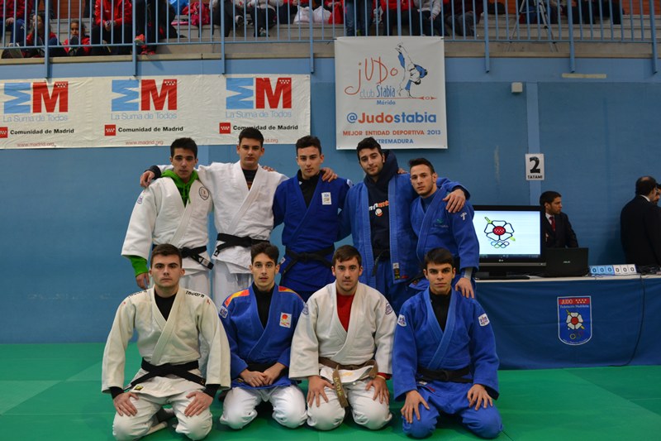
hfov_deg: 57.2
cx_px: 330
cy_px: 220
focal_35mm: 33
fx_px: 606
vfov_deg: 40.0
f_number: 3.8
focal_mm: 22
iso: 400
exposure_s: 1/30
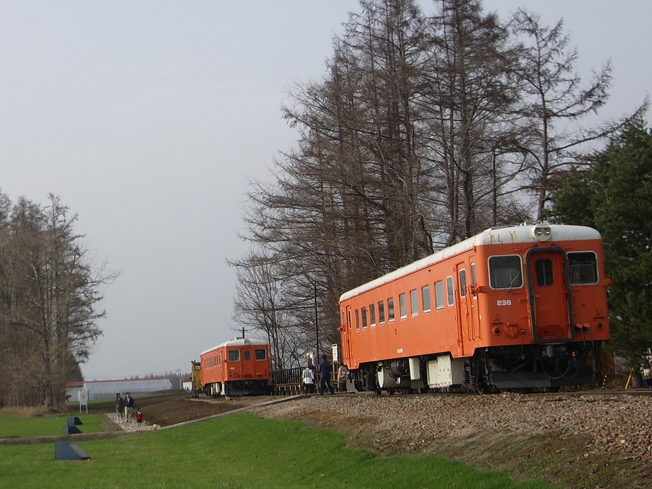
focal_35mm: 75
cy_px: 216
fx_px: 1413
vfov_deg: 19.6
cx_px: 196
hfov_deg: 25.8
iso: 50
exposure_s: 1/500
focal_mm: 8.2
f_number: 3.1
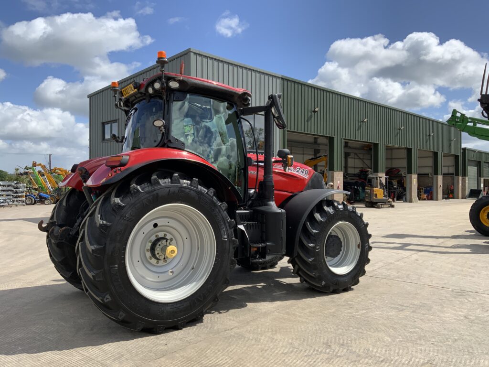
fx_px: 410
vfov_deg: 48.2
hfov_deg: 61.7
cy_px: 184
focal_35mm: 29
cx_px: 244
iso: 16
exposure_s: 1/1984
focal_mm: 3
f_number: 1.8
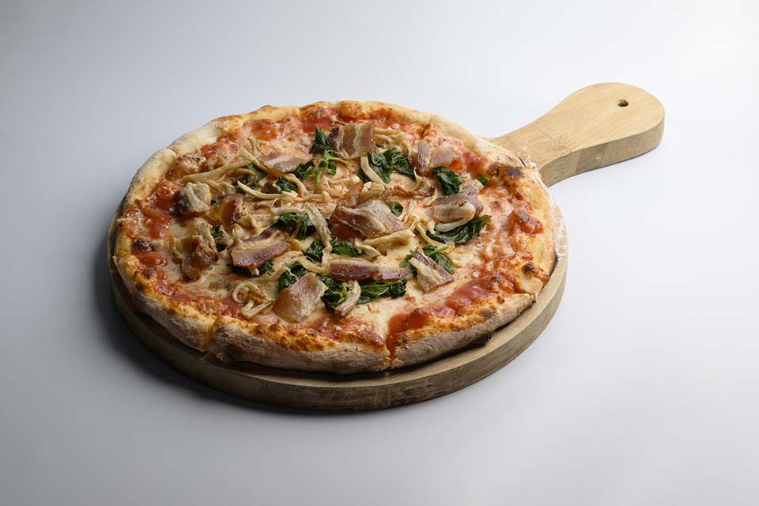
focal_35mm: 85
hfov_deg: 23.9
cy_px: 253
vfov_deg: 16.1
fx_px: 1792
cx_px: 380
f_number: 8.5
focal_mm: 85
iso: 80
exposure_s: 1/200
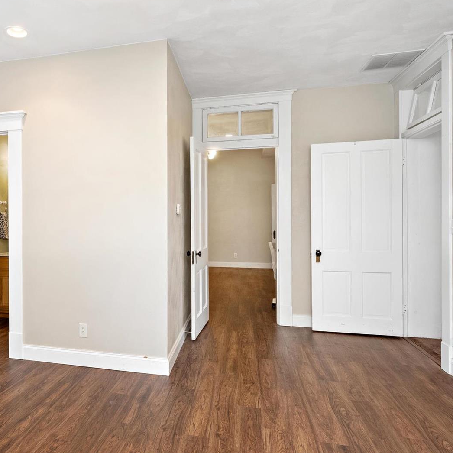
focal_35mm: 26
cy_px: 225
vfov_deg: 60.9
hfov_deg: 58.2
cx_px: 120
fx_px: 385
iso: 400
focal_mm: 10
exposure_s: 1/2.5
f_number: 8
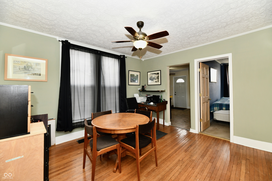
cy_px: 90
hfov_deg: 104.3
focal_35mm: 14
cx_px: 136
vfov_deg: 81.2
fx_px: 106
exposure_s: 1/60
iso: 640
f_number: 6.3
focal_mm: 14
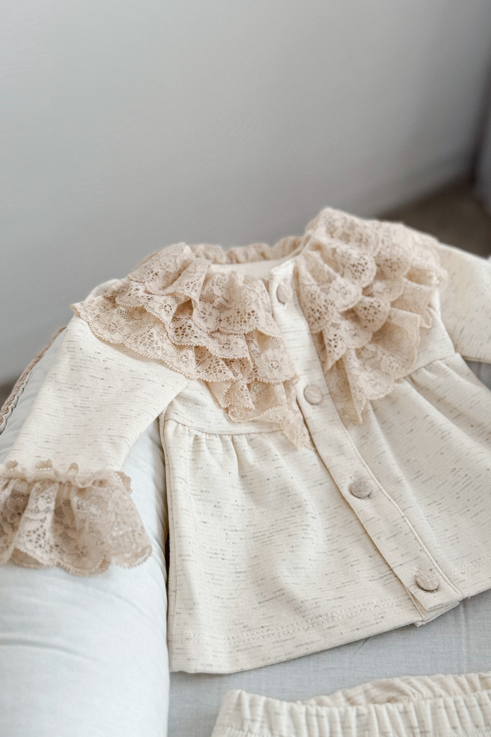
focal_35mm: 50
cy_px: 368
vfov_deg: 39.6
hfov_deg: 27.0
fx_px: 1023
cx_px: 231
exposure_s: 1/500
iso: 64
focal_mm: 6.76
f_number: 1.8
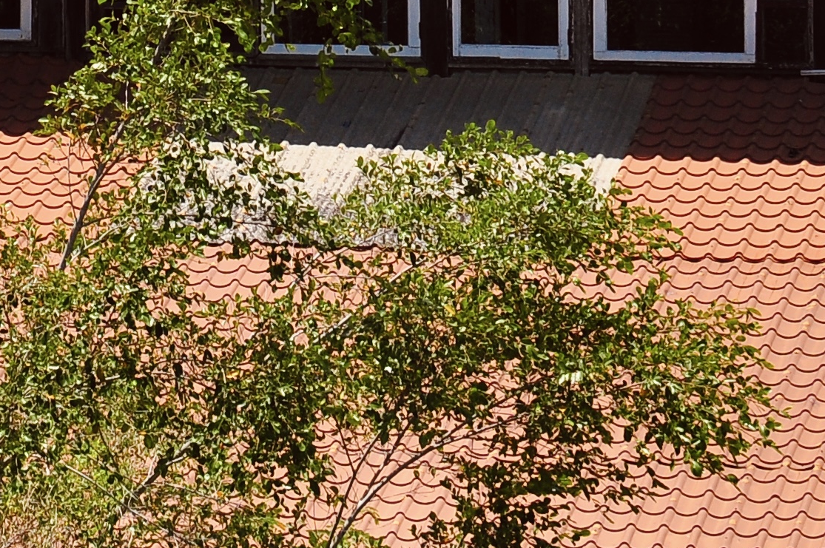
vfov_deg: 3.6
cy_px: -411
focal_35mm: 375
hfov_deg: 5.5
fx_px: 8583
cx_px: 221
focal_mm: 65
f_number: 7.1
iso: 200
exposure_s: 1/800
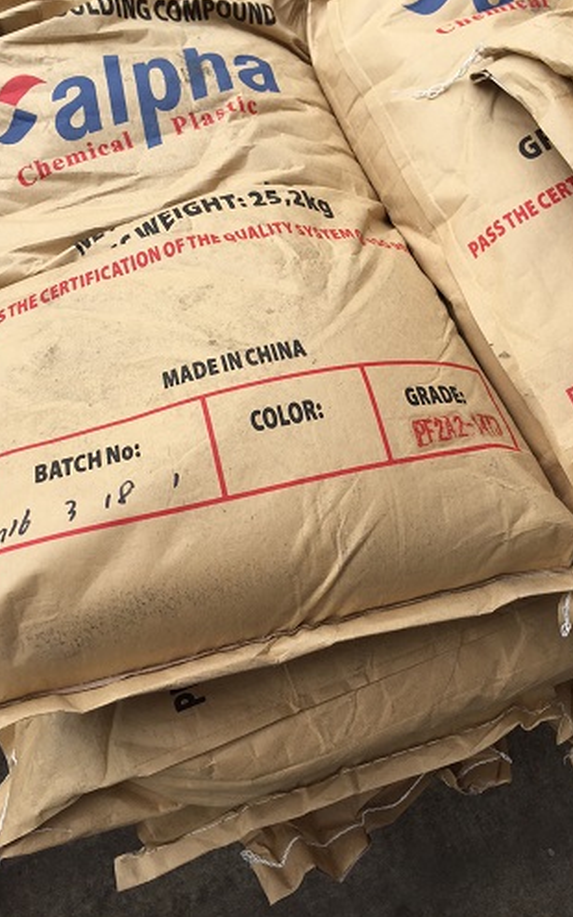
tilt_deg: -67.9
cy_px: 458
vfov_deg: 61.2
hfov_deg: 40.5
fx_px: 775
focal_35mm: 31
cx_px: 324
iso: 32
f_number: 2.2
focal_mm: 4.15
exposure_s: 1/682
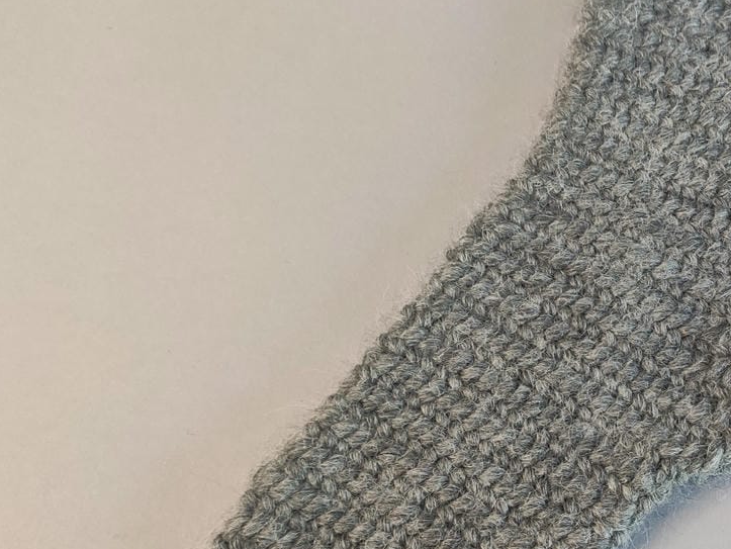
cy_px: 346
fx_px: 972
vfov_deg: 31.4
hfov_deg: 39.6
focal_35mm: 46
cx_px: 586
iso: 646
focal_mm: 4.77
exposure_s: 1/33
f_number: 1.75
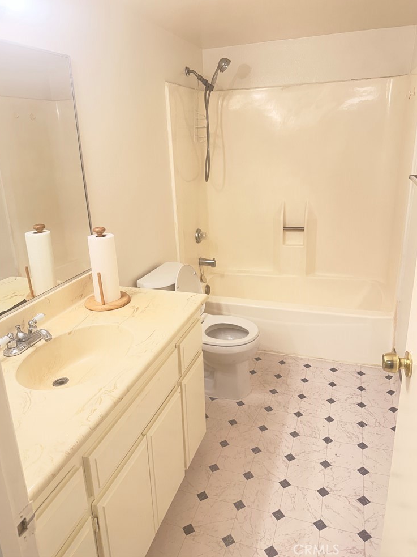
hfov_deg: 54.9
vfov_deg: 69.4
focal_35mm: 25
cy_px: 267
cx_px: 209
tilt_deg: -18.2
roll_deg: +1.7
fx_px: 402
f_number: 1.78
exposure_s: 1/125
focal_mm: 6.76
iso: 160
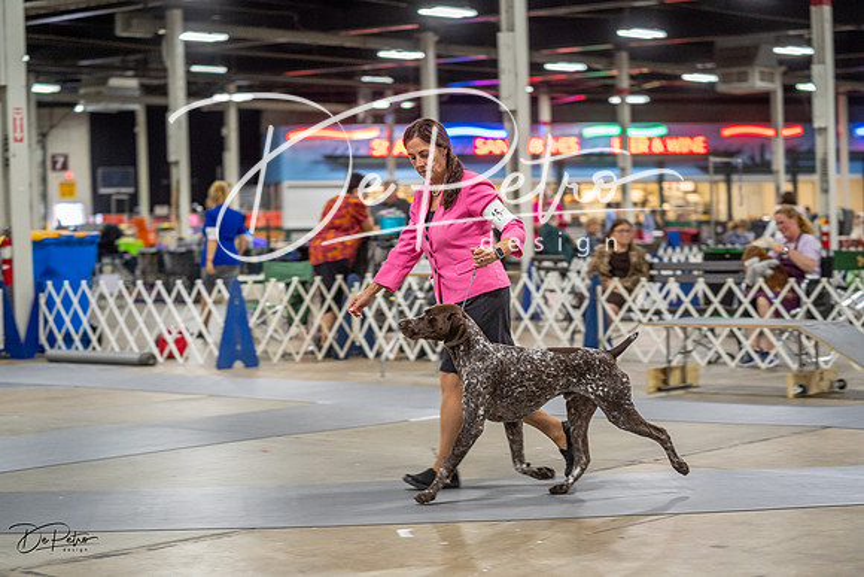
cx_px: 432
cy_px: 288
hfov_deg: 25.4
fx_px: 1920
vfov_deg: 17.1
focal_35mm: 80
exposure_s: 1/160
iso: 2000
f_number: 2.8
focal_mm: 80
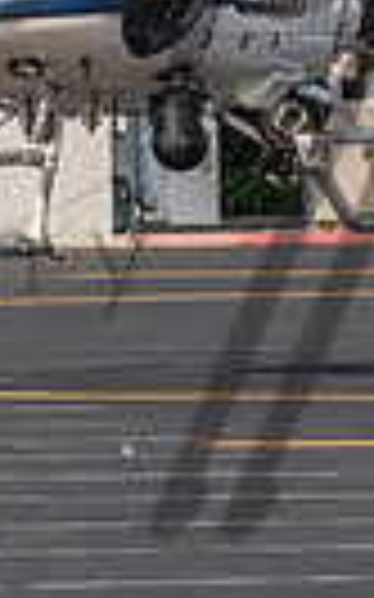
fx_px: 13289
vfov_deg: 2.6
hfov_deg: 1.6
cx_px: -50
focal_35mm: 814
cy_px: -83
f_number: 4.8
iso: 100
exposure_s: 1/800
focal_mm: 122
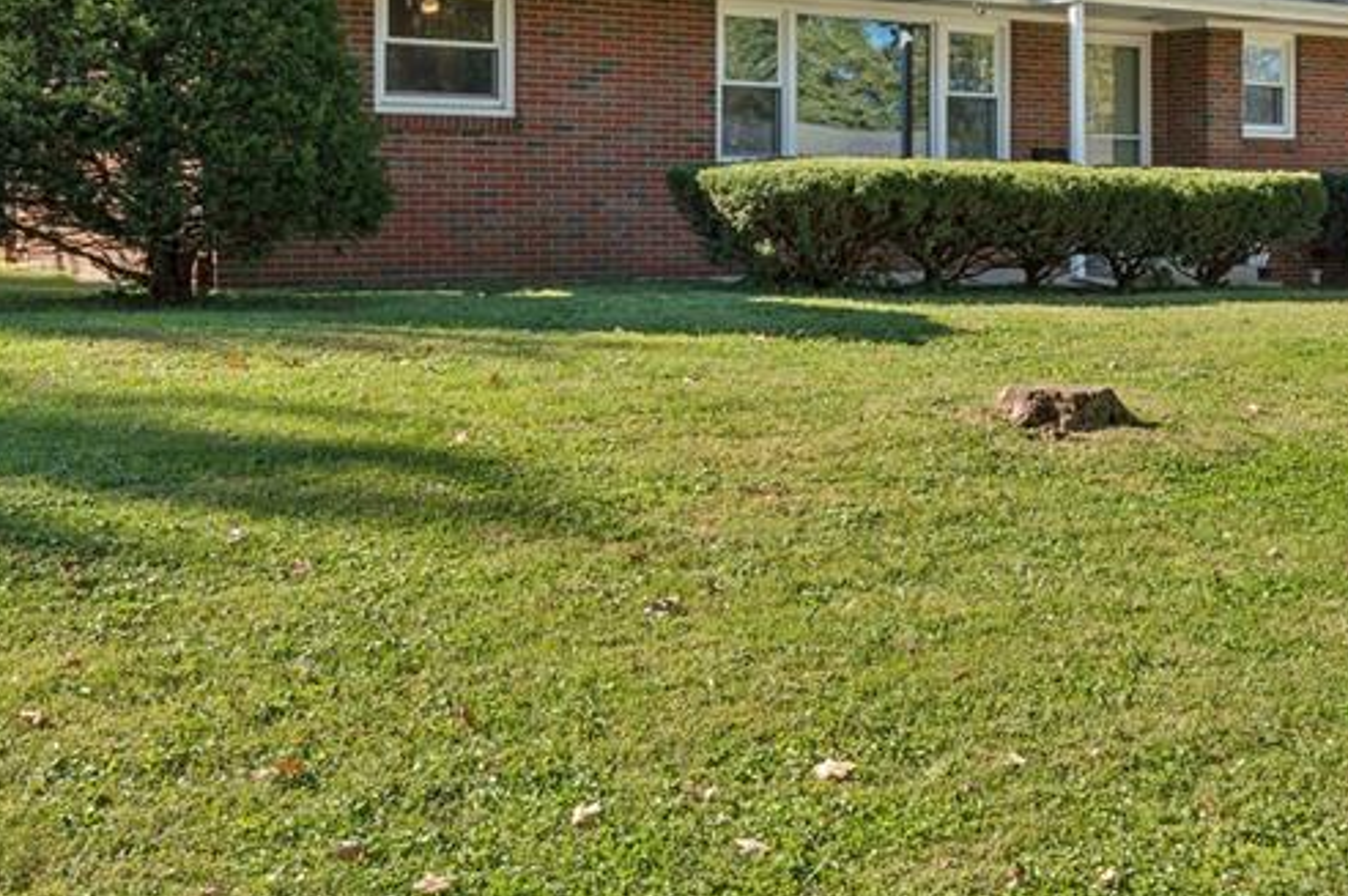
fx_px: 1870
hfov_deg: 38.7
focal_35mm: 50
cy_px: 225
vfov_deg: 26.6
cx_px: 995
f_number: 22
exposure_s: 1/8
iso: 100
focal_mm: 24
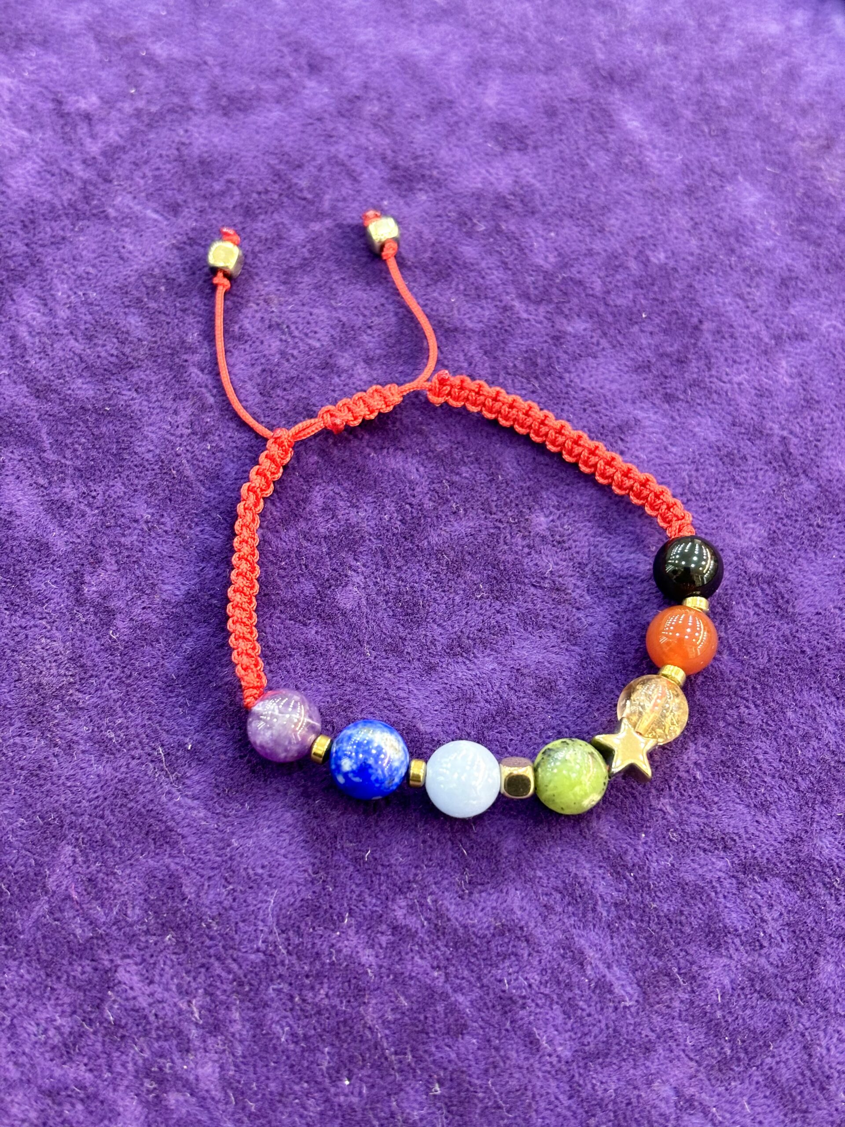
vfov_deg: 36.8
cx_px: 422
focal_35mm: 52
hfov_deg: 28.0
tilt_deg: -58.7
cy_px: 564
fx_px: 1692
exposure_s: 1/33
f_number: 1.6
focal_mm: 5.96
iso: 160
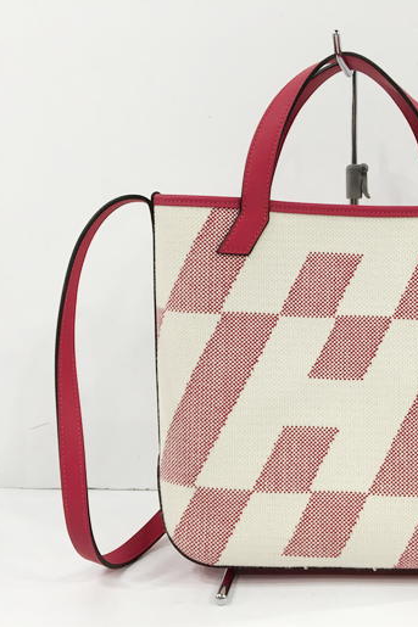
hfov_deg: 31.9
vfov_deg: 47.4
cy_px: 317
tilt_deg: -5.9
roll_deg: +0.2
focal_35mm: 41
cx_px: 323
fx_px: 715
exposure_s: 1/30
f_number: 2.2
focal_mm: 4.15
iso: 50
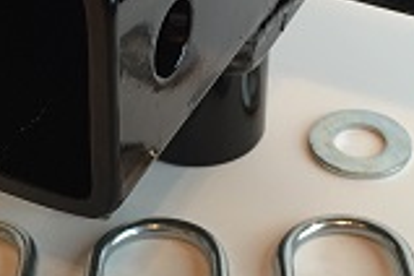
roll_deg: +0.2
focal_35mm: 84
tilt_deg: -31.4
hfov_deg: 24.2
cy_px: 12
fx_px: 966
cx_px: 237
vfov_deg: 16.0
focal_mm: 4.15
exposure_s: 1/30
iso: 125
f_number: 2.2
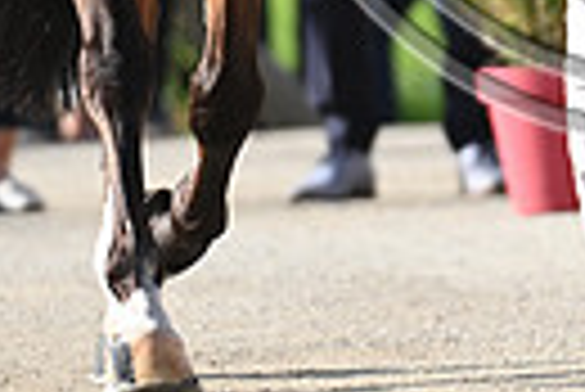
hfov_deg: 1.2
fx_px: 28941
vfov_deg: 0.8
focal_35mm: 1779
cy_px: -376
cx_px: 648
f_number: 5
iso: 560
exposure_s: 1/1600
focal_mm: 400
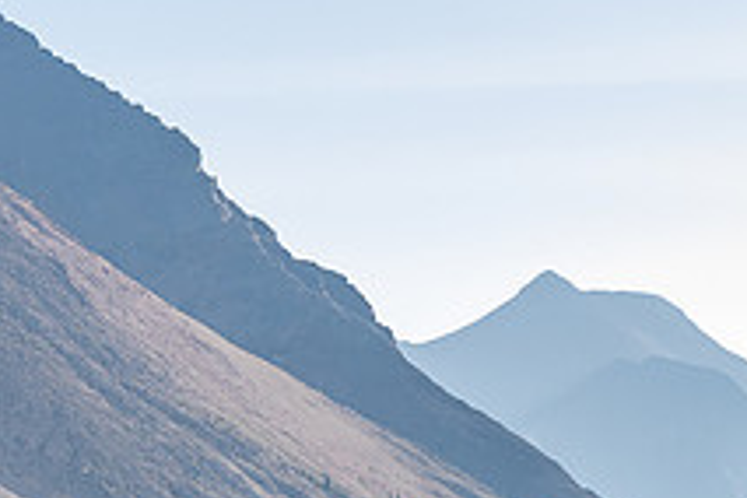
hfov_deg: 11.3
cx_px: 256
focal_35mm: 181
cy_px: 612
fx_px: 3755
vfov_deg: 7.5
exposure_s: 1/200
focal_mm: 32
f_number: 8
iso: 200
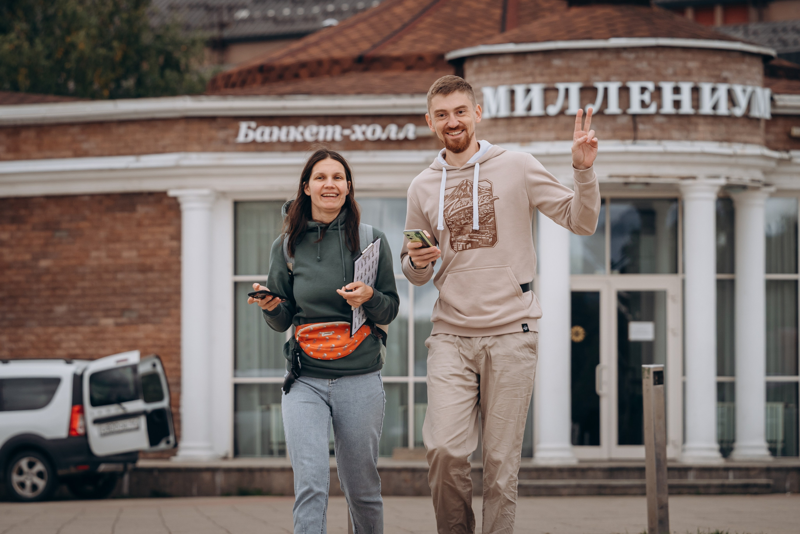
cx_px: 360
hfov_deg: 12.4
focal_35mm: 165
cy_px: 233
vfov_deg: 8.3
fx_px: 3673
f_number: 4
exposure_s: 1/800
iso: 400
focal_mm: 125
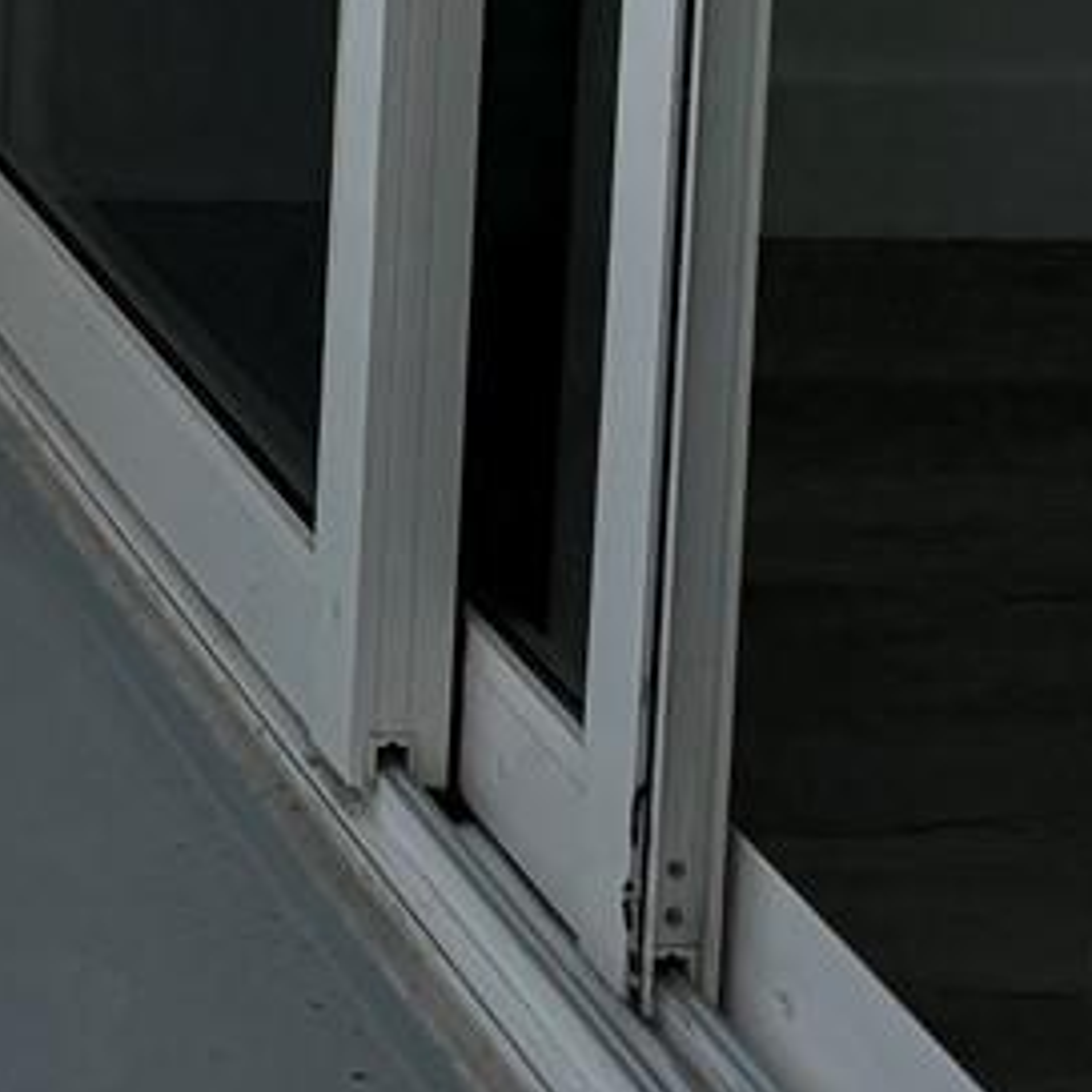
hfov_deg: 12.3
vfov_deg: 12.0
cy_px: -1277
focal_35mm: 125
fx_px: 4461
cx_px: -1108
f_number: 1.78
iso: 80
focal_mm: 6.76
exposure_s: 1/3759
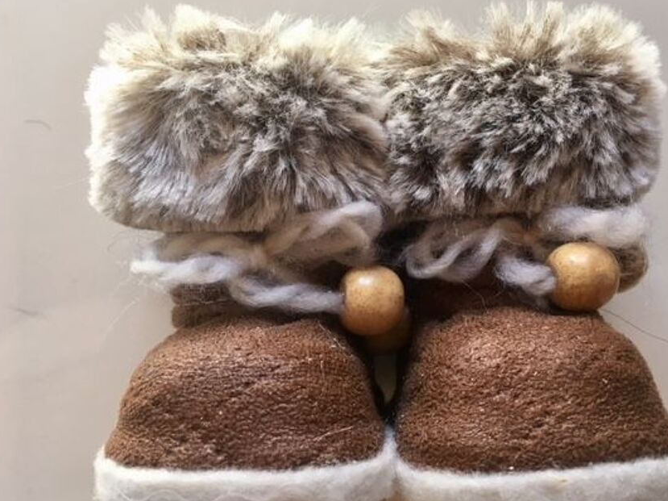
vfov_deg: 40.6
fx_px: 675
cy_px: 275
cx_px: 381
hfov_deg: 52.5
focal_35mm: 35
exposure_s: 1/33
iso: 50
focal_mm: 4.15
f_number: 2.2
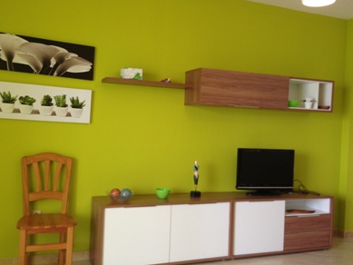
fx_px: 388
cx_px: 172
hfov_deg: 49.0
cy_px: 133
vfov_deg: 37.7
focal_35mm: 38
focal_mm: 4.13
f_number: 2.4
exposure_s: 1/20
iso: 64
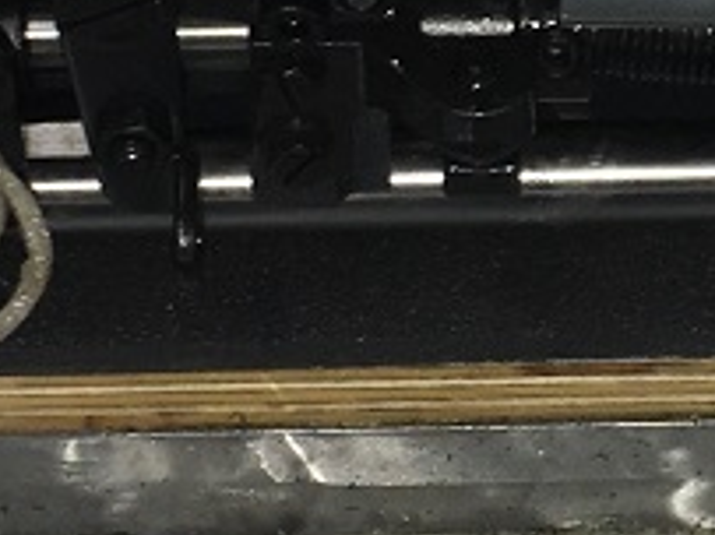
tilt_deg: -25.0
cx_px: 701
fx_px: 3778
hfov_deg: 10.7
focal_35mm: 183
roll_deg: +0.0
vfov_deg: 8.1
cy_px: 116
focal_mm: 4.15
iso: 25
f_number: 2.2
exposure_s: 1/44
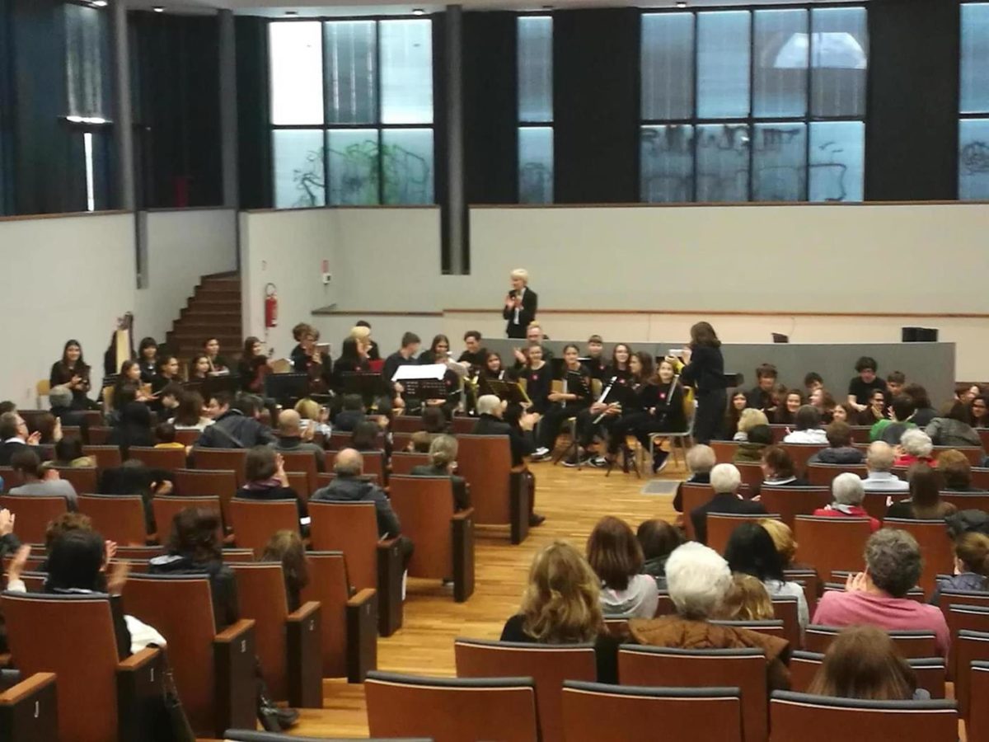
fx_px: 1914
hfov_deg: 29.0
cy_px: 371
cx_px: 494
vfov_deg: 21.9
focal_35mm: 67
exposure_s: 1/33.3
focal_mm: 4.5
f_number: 2.2
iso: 250
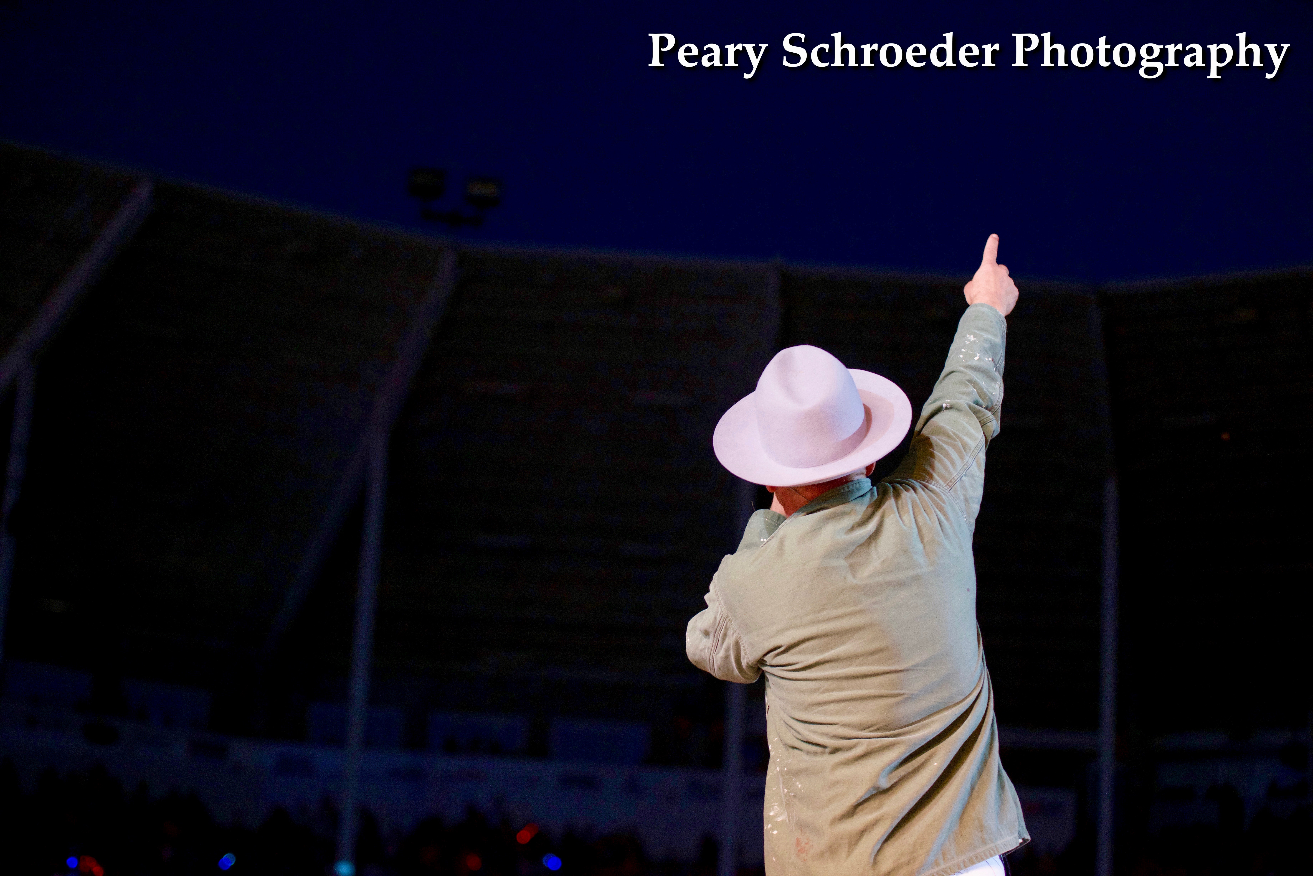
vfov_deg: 19.5
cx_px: 656
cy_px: 438
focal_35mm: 70
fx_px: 2554
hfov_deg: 28.8
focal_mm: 70
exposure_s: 1/250
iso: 4000
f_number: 2.8
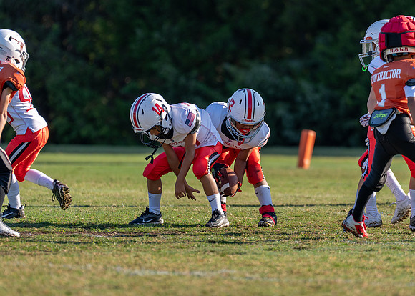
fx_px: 4412
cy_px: 146
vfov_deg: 3.8
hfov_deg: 5.4
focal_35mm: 374
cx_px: 244
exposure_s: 1/1250
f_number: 2.8
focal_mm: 200
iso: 100
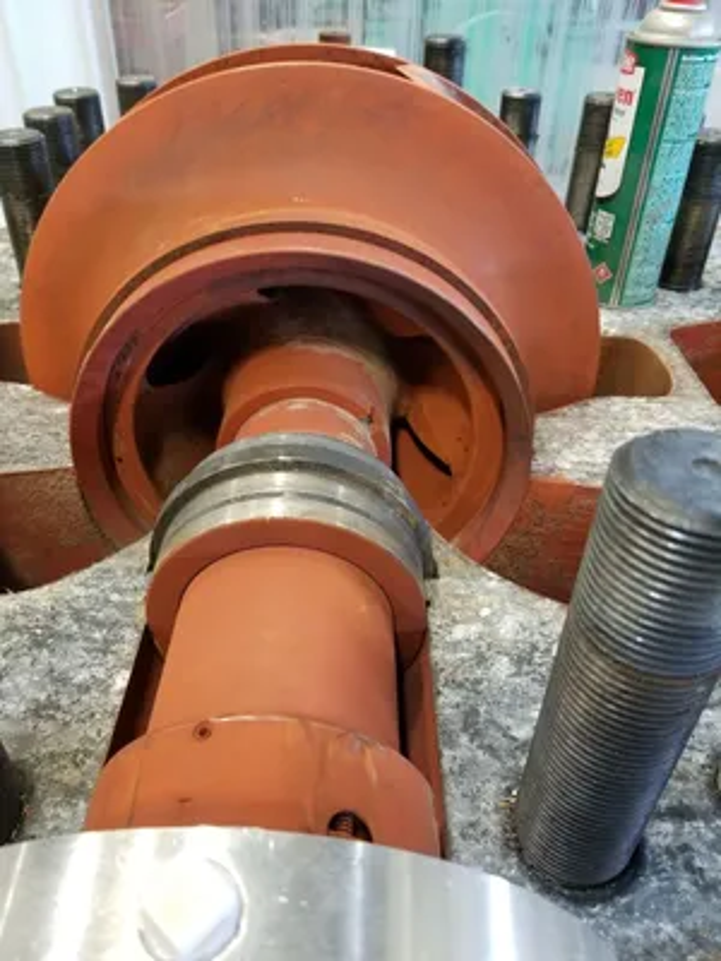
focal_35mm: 26
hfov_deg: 53.1
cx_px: 360
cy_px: 480
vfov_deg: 67.3
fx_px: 722
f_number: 1.7
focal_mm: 4.3
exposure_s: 1/30
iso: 250
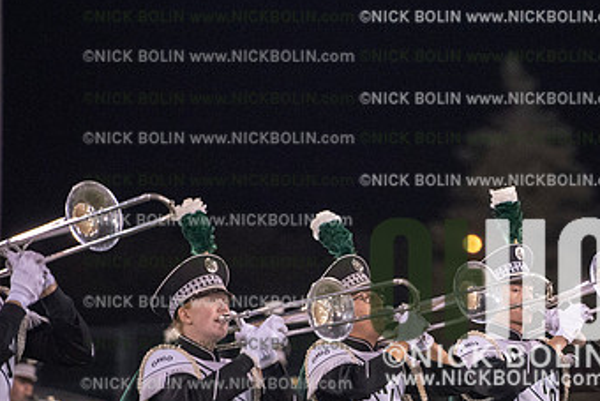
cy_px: 303
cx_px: 494
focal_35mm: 341
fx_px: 5685
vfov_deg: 4.0
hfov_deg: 6.0
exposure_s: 1/1250
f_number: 3.2
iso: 5000
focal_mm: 200
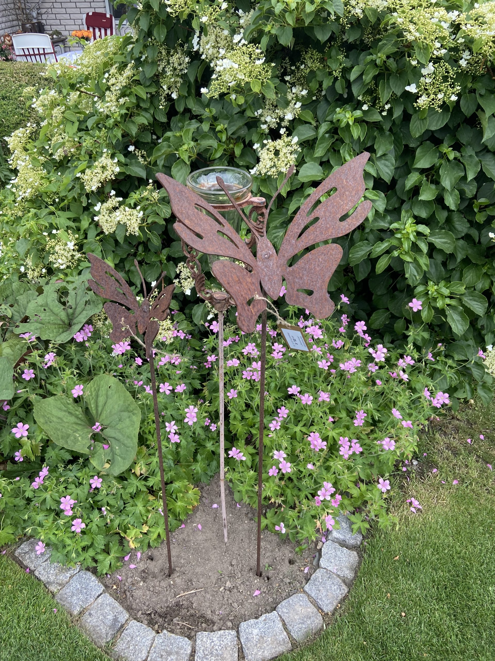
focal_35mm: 26
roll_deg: +1.9
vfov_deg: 67.3
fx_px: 496
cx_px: 248
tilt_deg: -35.9
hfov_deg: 53.1
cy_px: 330
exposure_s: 1/339
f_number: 1.8
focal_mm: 4.25
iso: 32
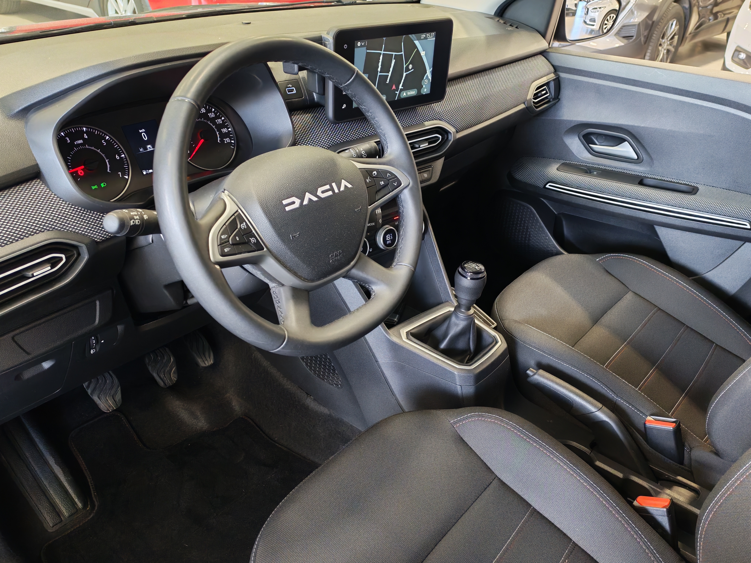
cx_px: 376
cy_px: 282
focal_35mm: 31
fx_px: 673
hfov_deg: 58.4
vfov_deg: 45.4
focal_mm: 6.12
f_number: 1.9
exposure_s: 1/50
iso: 1072
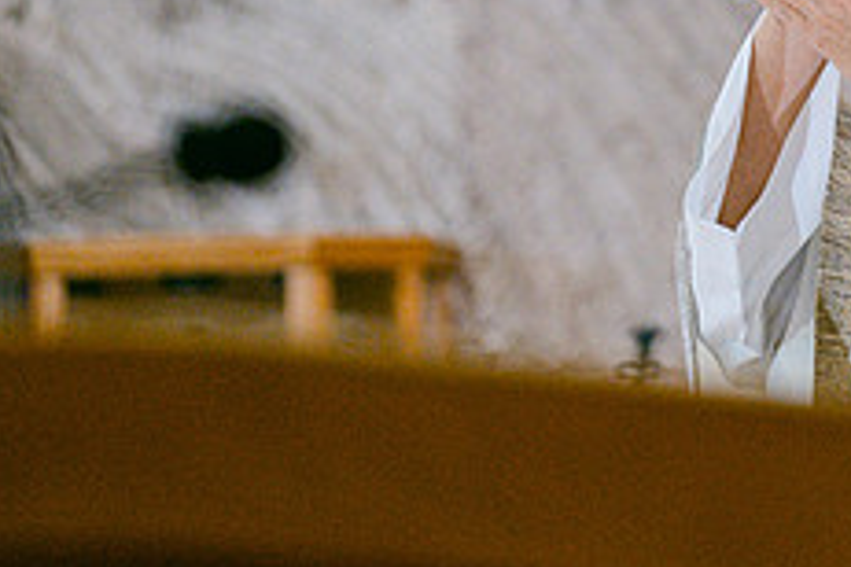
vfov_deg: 2.6
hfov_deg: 3.9
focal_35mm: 528
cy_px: -9
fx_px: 12480
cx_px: 674
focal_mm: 140
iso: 2500
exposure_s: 1/125
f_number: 2.8
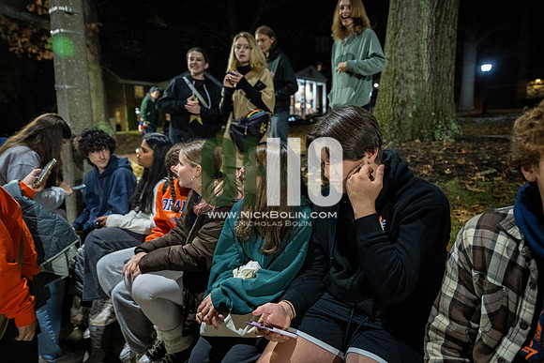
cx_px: 272
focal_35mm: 24
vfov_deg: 53.2
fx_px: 363
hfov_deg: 73.7
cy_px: 182
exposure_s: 1/60
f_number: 2.8
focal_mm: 24
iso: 5000
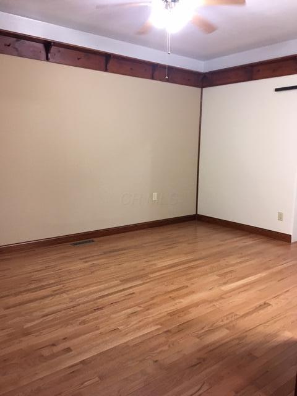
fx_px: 332
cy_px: 198
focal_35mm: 29
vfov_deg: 61.7
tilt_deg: -8.3
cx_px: 148
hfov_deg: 48.2
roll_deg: -1.6
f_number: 2.2
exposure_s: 1/30
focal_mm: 4.15
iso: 200
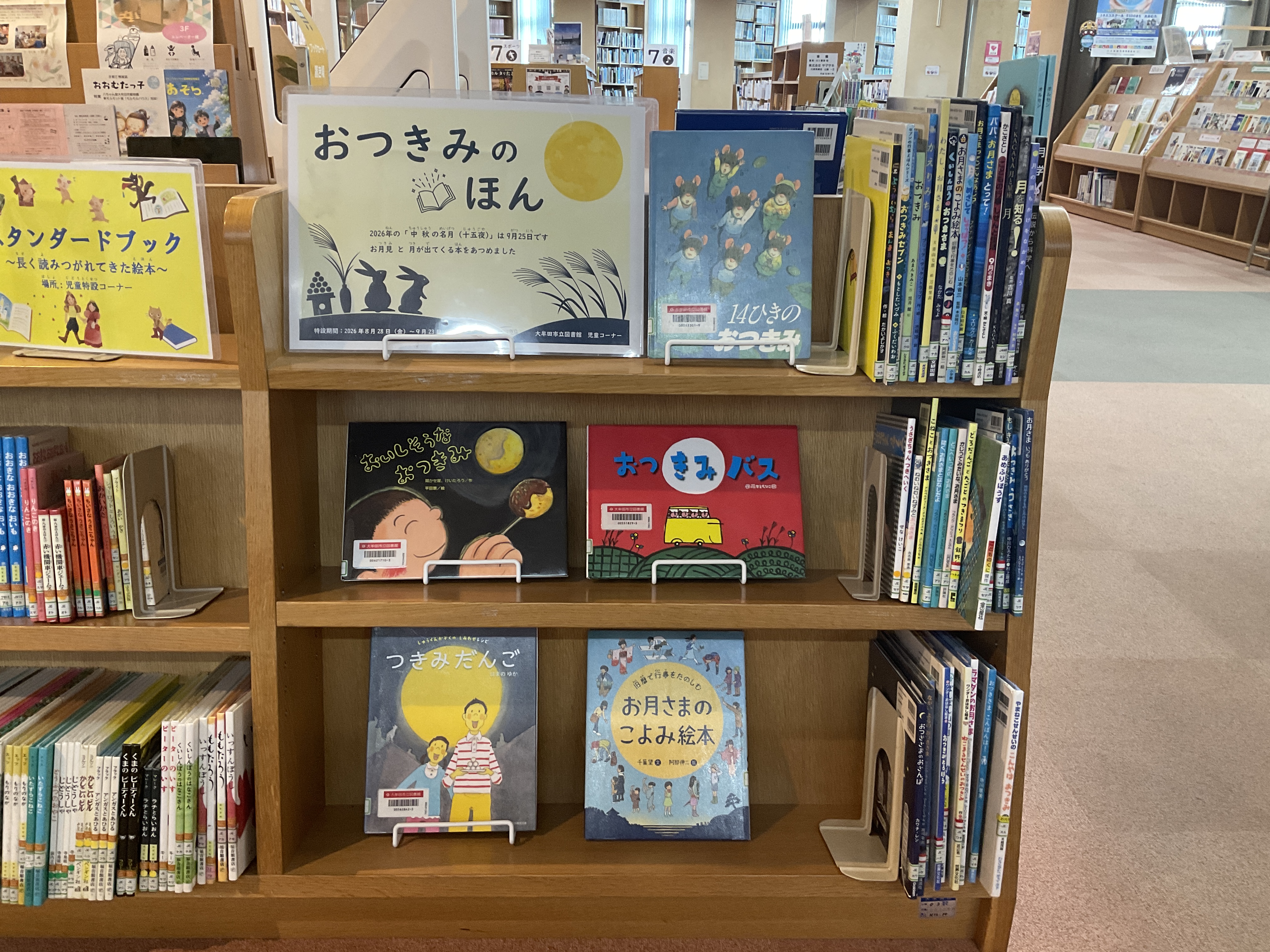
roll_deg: +0.0
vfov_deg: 48.2
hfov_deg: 61.7
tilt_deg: -20.9
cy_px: 476
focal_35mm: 29
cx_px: 635
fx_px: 1064
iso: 125
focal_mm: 3
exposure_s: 1/60
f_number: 1.8
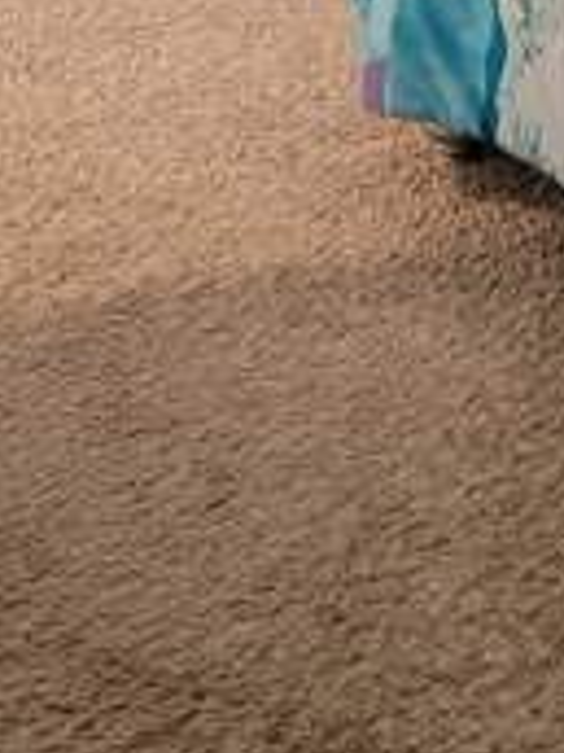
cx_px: 660
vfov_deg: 17.9
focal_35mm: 97
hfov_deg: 14.8
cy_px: -407
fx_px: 2107
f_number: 1.8
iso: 320
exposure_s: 1/40
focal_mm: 5.4
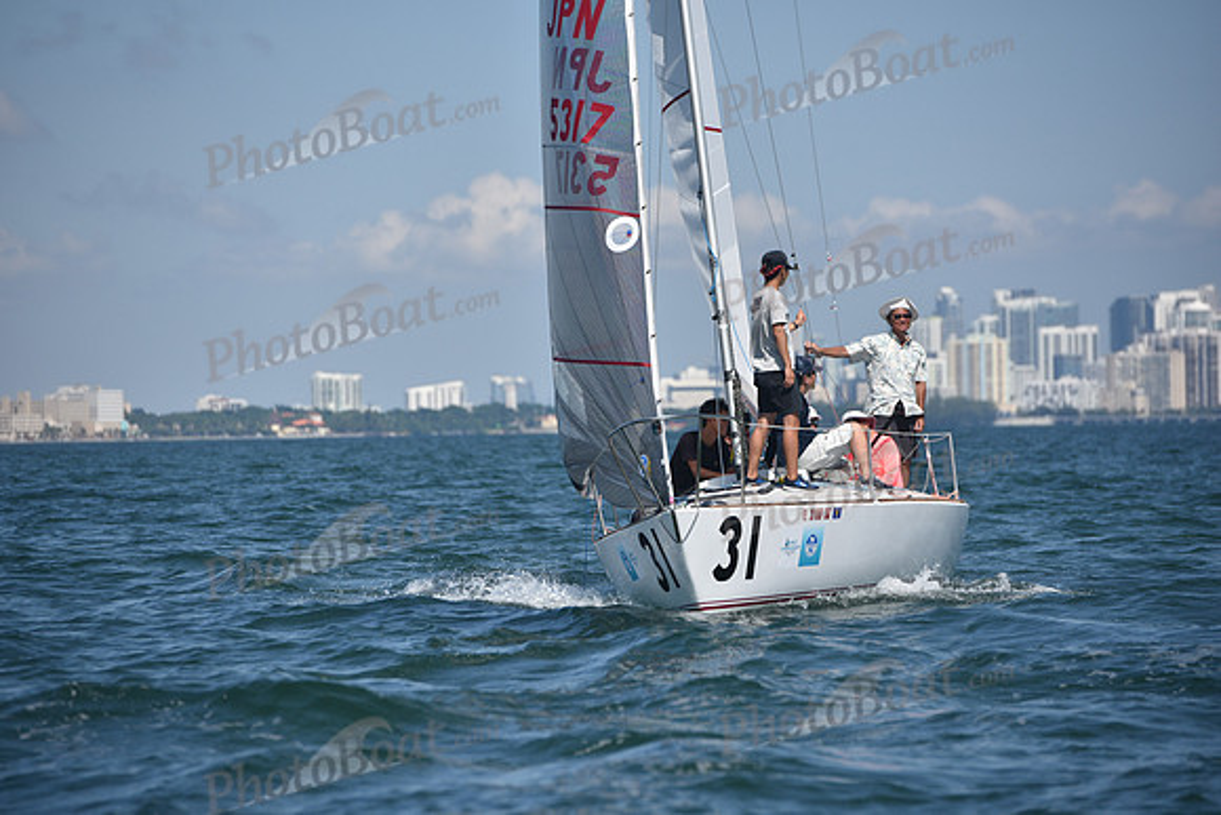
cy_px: 408
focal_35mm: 200
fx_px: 6785
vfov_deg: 6.9
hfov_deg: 10.3
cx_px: 610
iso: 250
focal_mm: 200
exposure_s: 1/1250
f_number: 5
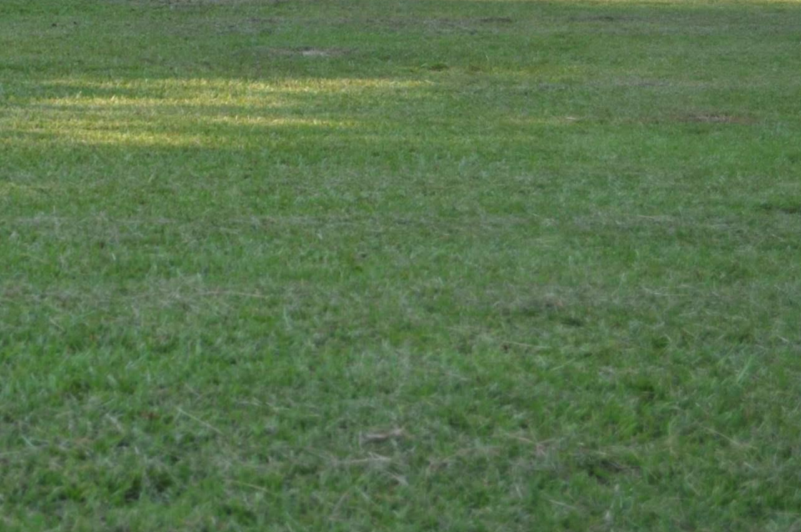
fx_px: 2555
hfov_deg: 17.3
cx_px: -31
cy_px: -77
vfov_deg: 11.7
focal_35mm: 115
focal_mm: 32
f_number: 4.8
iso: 200
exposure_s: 1/200
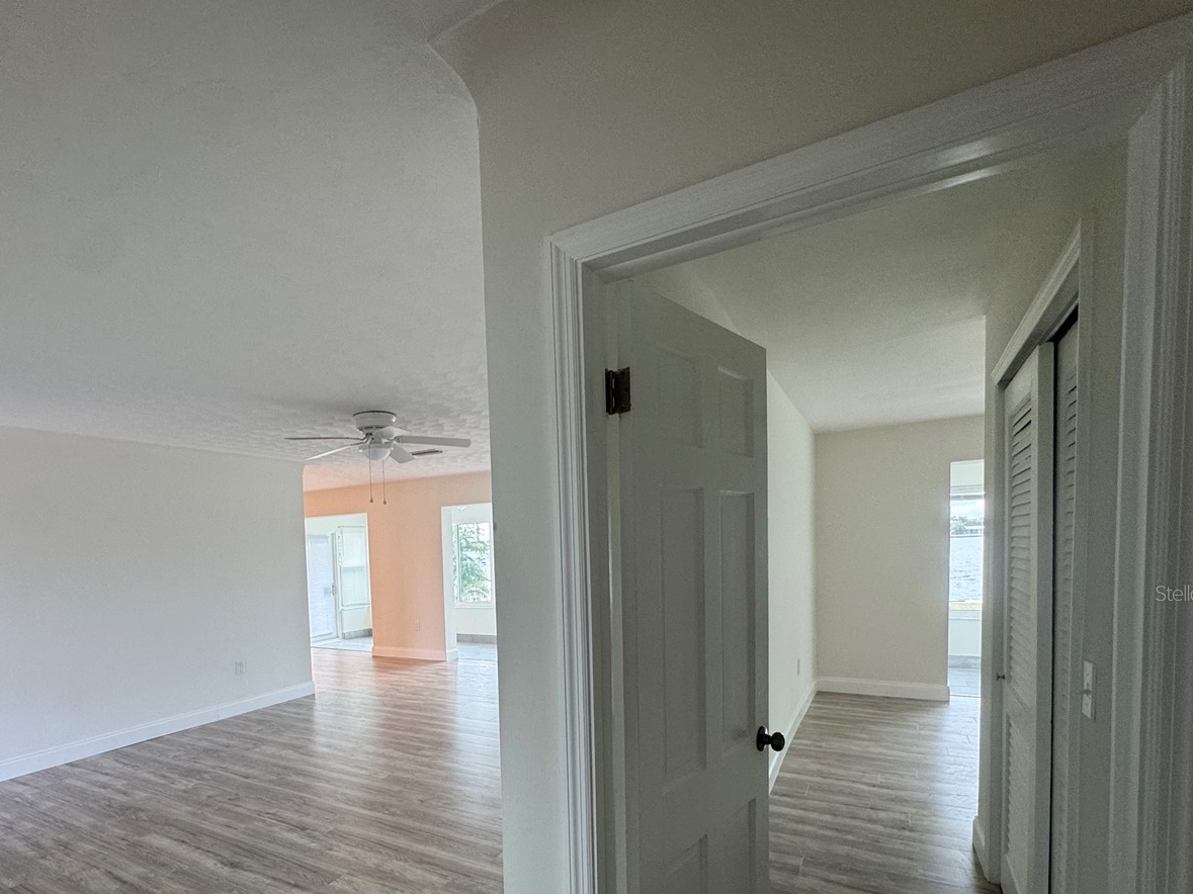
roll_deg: +3.2
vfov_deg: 66.9
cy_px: 593
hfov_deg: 82.9
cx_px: 441
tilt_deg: -2.0
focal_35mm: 19
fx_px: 655
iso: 125
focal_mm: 2.22
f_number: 2.2
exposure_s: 1/120
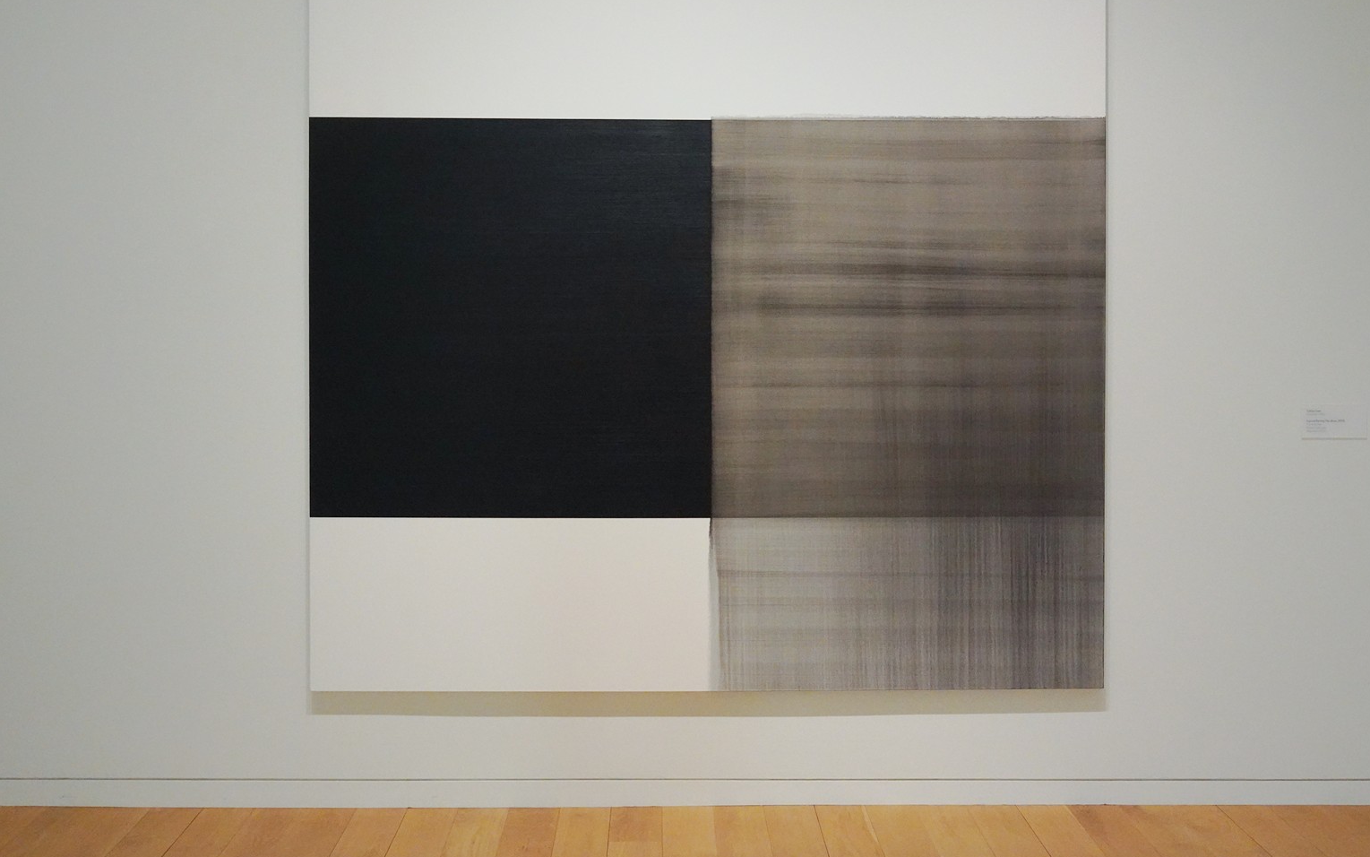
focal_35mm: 44
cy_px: 285
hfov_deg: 45.3
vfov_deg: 29.0
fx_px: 1643
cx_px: 694
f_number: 9
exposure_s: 1/100
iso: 8000
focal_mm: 33
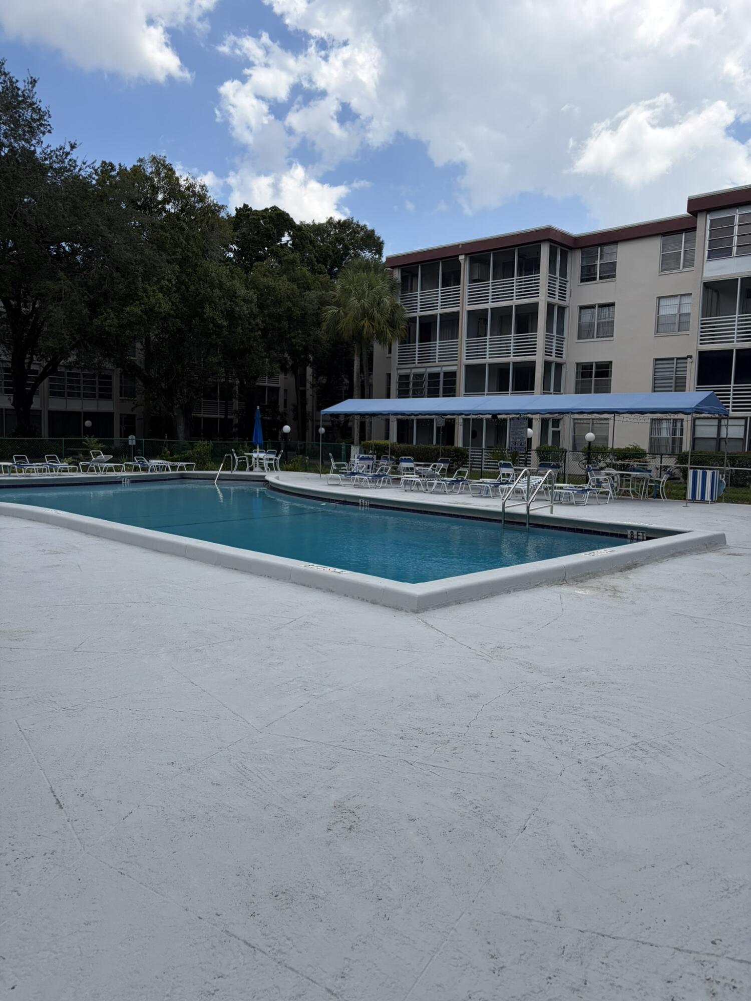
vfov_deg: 67.3
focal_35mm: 26
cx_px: 376
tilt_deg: -4.6
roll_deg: -1.7
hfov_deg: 53.1
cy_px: 500
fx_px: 752
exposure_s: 1/4608
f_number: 1.6
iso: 50
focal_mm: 5.96
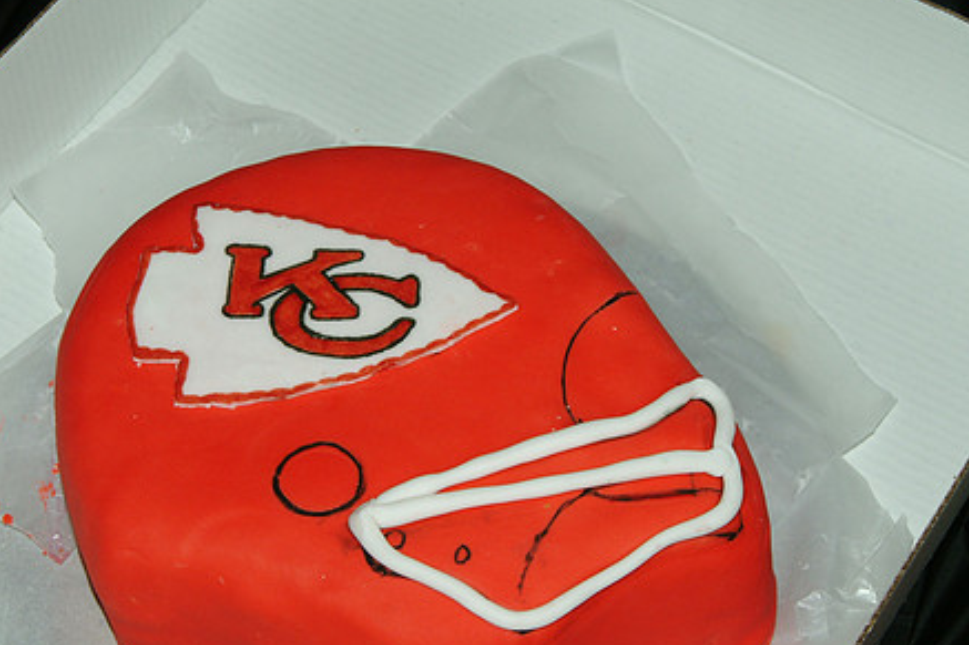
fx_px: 2305
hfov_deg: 23.7
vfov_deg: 15.9
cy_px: 396
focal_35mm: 86
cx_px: 441
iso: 400
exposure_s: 1/125
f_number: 11
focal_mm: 43
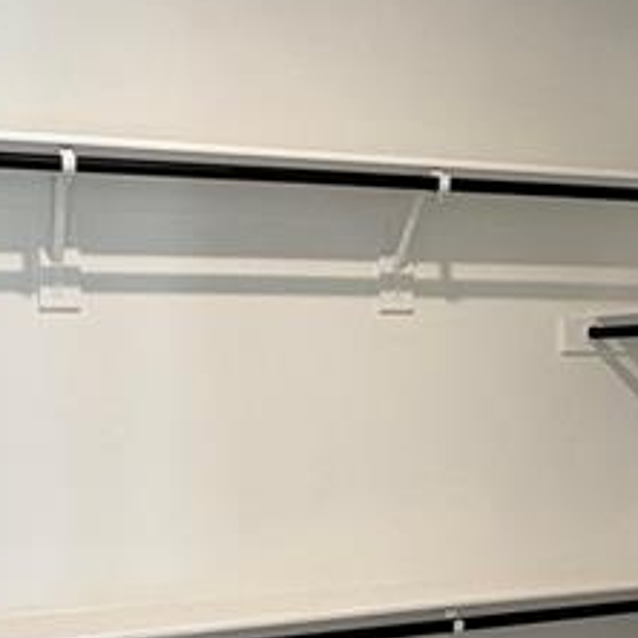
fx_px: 1189
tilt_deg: -4.5
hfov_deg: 30.0
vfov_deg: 29.6
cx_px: 376
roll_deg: +0.8
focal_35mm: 57
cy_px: 466
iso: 160
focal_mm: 2.22
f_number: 2.2
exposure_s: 1/60
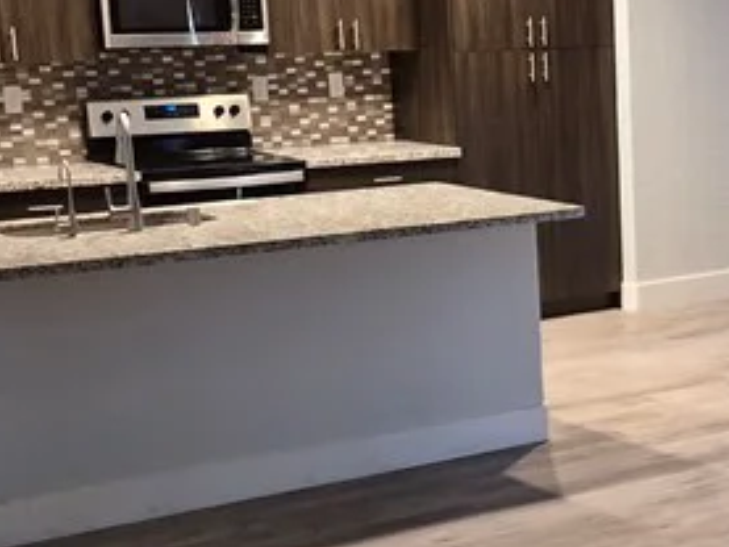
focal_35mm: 85
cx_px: 805
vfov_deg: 17.4
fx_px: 1791
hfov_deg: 21.8
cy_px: 326
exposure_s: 1/120
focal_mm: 5.4
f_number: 1.8
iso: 800
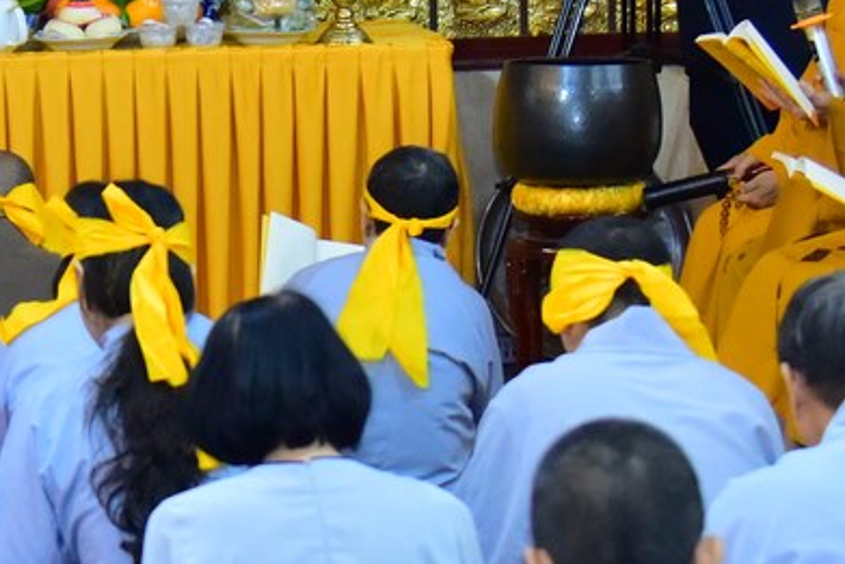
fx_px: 4273
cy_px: 270
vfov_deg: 7.6
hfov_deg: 11.2
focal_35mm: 182
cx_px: -61
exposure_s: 1/100
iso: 2500
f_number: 4
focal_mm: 44
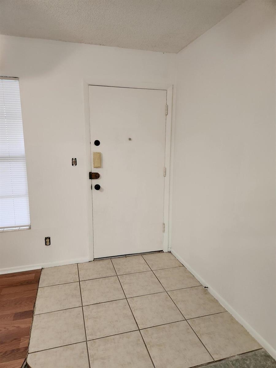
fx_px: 245
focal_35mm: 23
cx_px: 138
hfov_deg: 58.9
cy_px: 184
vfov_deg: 73.9
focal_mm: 5.4
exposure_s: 1/120
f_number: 1.8
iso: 320
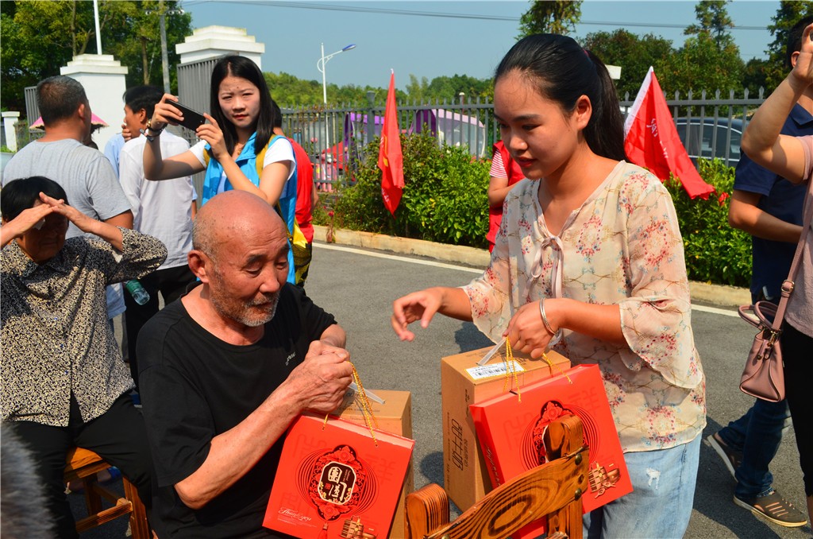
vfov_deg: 43.4
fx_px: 676
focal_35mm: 30
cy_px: 270
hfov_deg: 62.0
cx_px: 406
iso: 200
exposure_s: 1/250
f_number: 10
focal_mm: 20
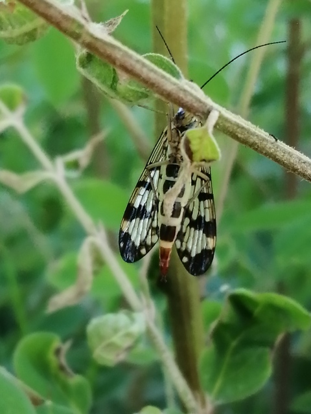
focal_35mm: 104
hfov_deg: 14.2
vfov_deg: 18.9
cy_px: 207
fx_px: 1246
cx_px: 156
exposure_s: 1/100
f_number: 1.8
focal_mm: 3.46
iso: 64
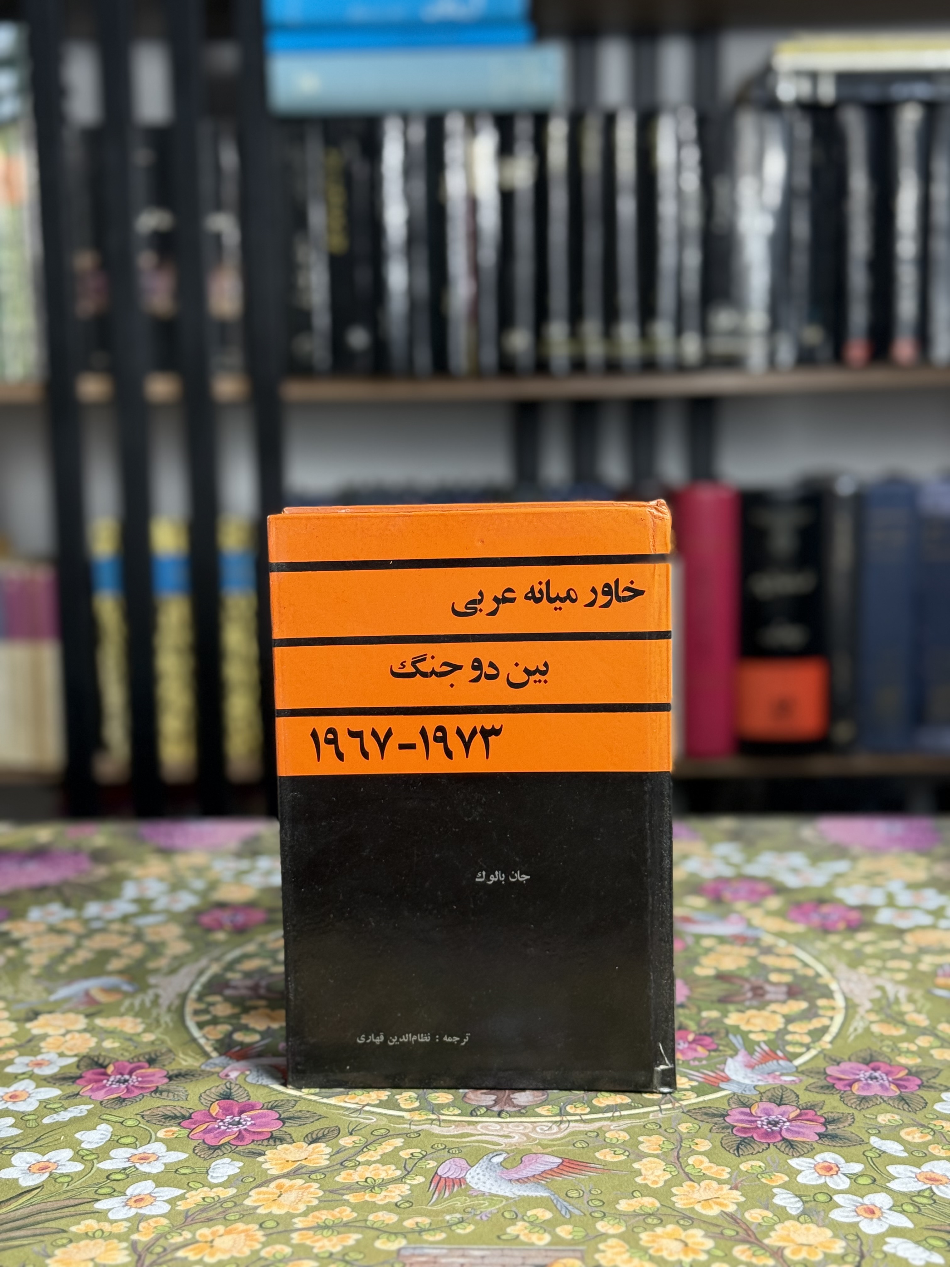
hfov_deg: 30.3
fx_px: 1756
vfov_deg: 39.7
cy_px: 634
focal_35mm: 48
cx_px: 475
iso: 125
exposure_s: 1/100
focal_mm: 6.76
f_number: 1.78
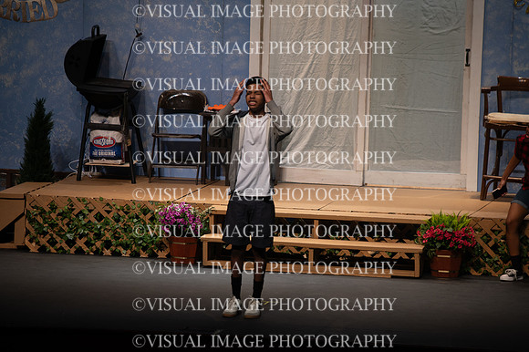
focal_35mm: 320
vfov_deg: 4.3
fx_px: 4699
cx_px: 264
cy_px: 176
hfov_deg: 6.4
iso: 900
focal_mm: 320
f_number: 6.3
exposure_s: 1/200
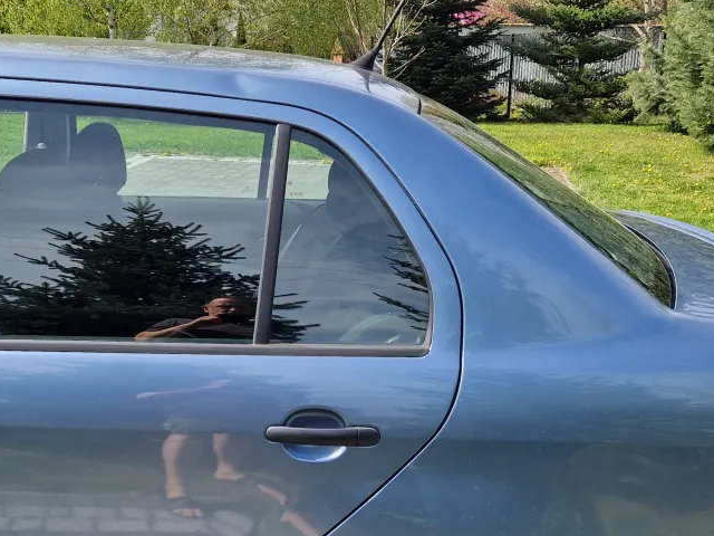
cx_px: 191
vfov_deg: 31.2
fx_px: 949
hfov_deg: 40.2
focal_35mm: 46
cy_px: 376
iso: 50
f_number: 1.8
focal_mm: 5.4
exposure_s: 1/828
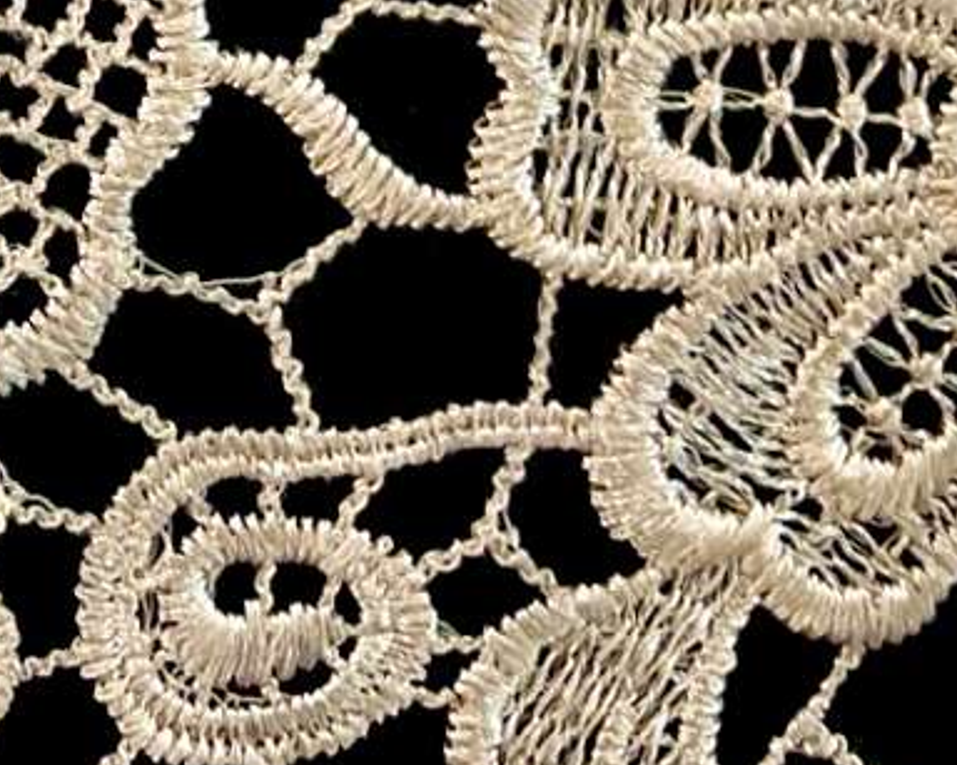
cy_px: -1000
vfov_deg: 10.9
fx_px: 3455
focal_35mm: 122
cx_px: -394
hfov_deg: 14.9
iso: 64
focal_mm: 5.1
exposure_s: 1/60
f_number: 1.6
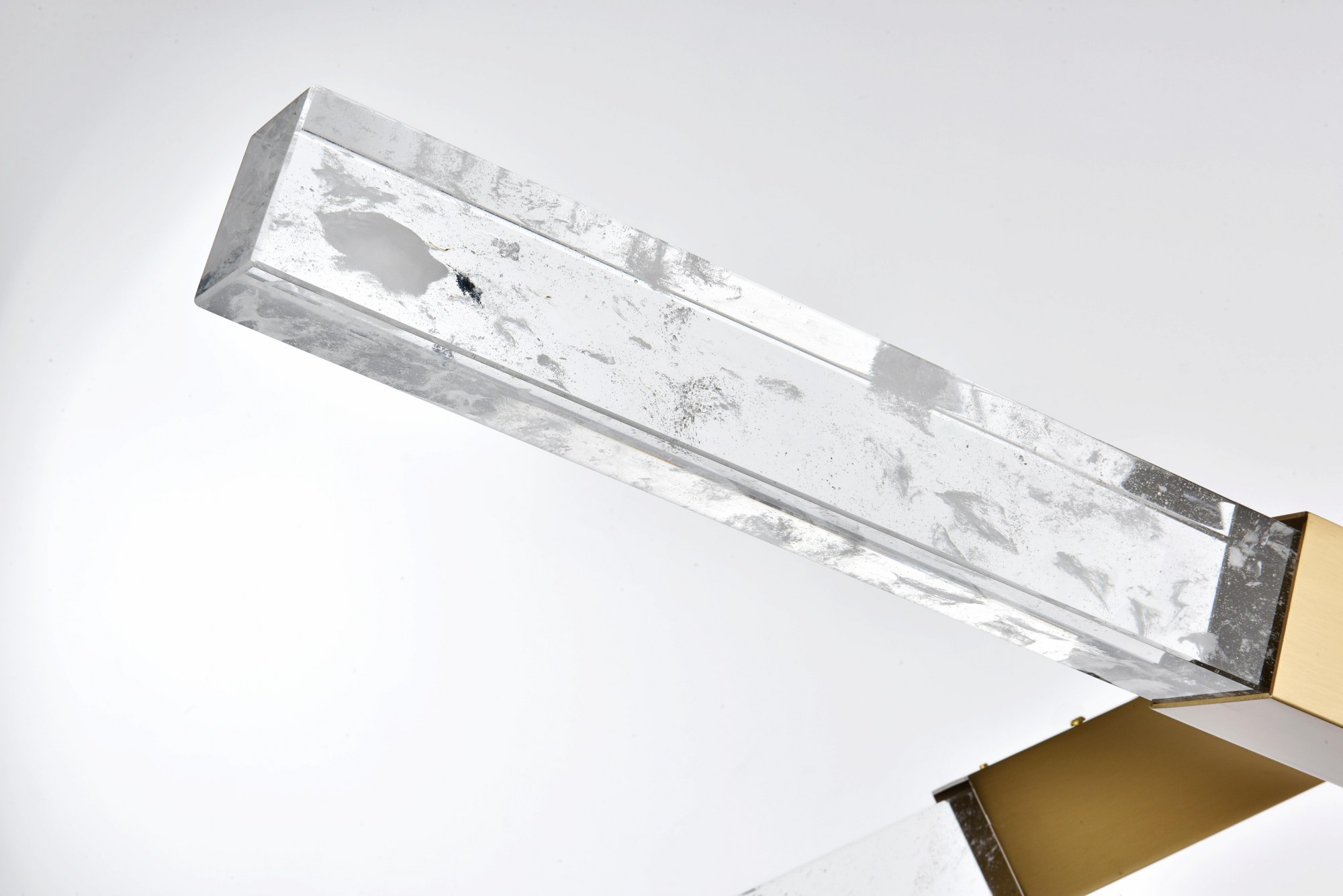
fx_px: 2612
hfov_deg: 28.8
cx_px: 672
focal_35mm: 70
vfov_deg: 19.5
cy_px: 448
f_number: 22
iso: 100
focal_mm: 70
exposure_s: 1/100
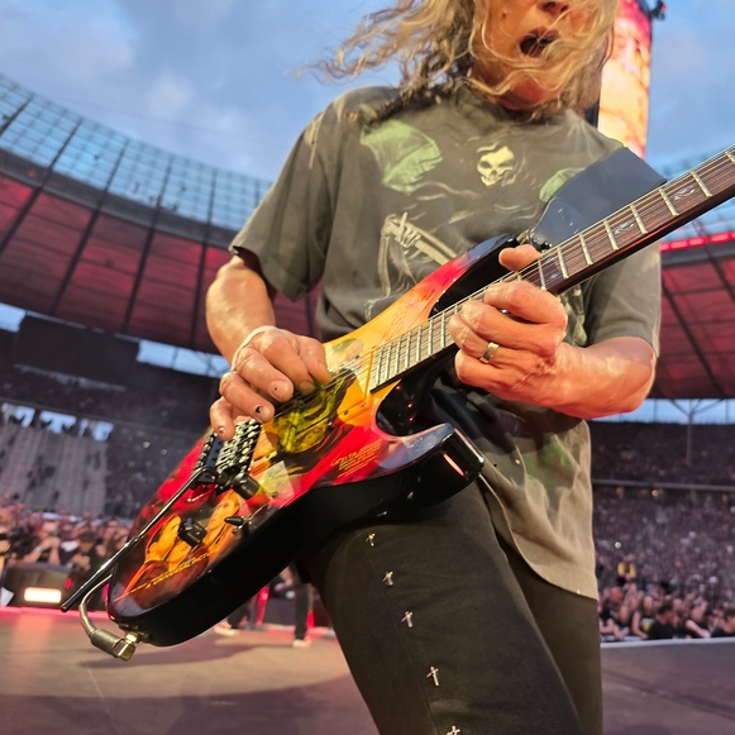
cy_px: 357
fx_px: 673
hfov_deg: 56.6
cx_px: 458
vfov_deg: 57.3
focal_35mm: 28
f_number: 1.7
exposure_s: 1/50
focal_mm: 6.3
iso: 40
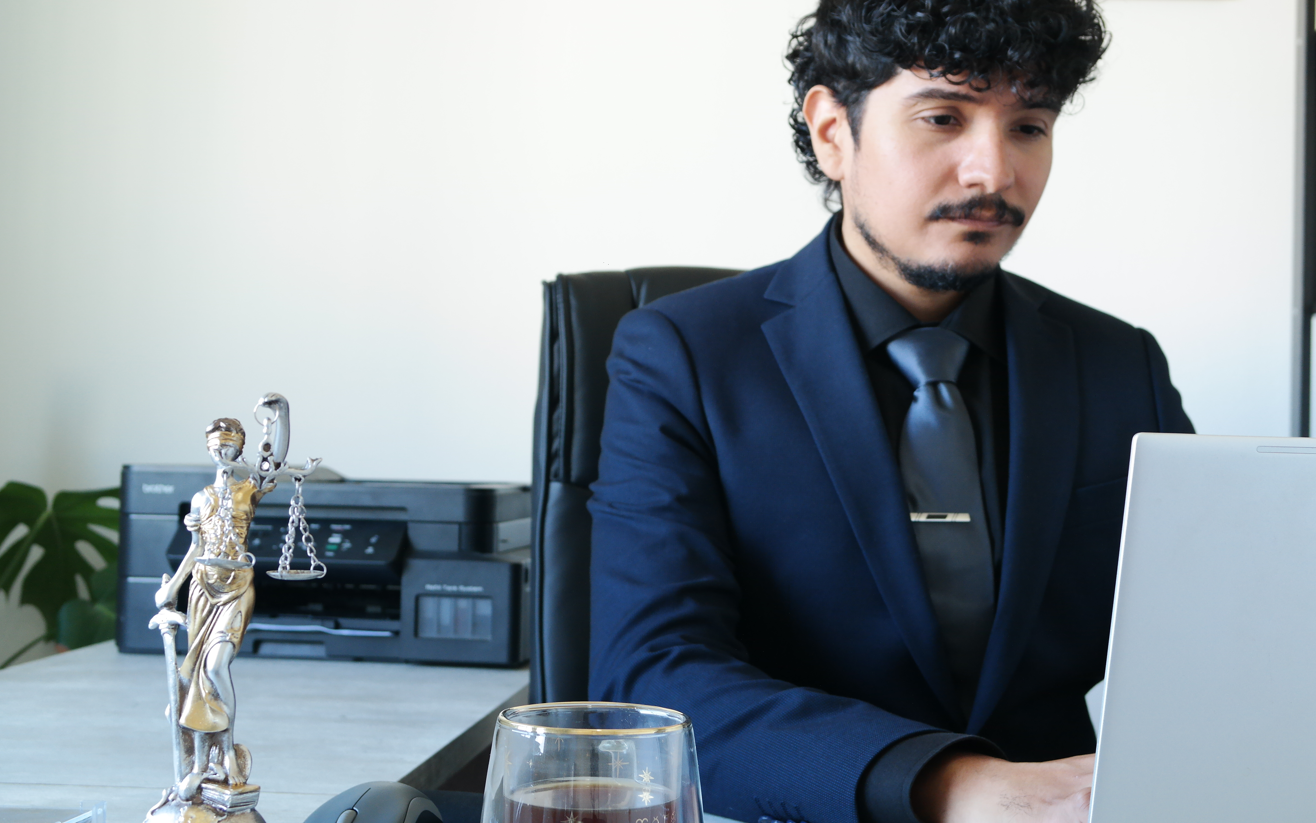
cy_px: 399
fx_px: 1793
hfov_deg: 40.2
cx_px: 739
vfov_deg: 25.8
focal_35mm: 50
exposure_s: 1/20
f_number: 4.5
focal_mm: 28
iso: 400
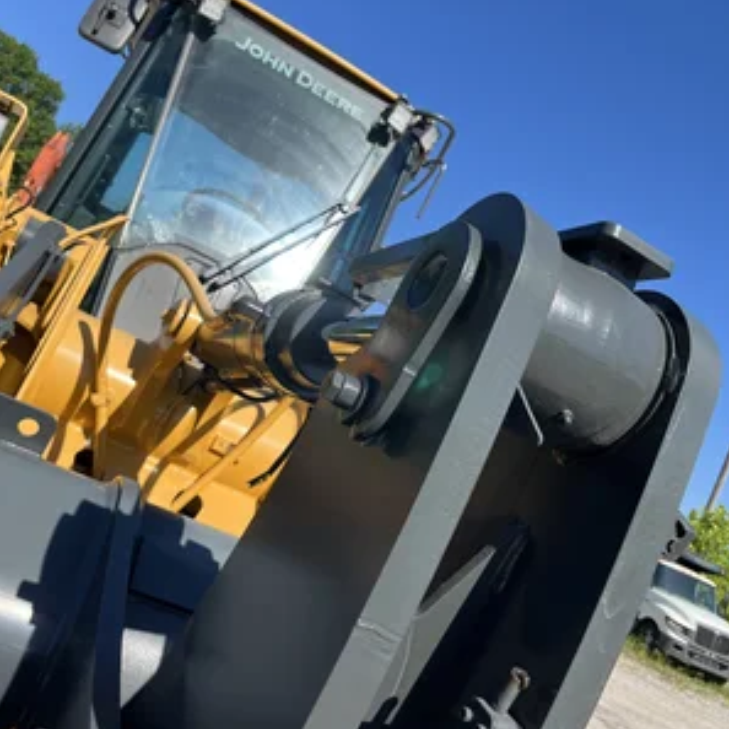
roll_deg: -25.6
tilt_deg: +7.1
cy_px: 309
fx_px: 739
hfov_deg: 52.5
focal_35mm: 31
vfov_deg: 52.3
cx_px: 366
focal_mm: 5.1
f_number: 1.6
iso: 50
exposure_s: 1/2632
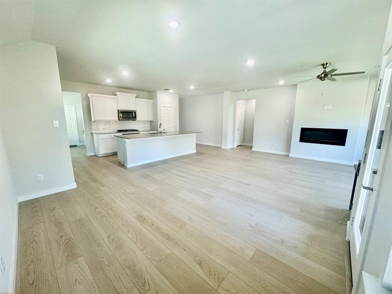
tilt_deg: -9.8
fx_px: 159
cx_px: 196
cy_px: 147
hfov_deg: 102.1
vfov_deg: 85.7
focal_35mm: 14
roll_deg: -0.7
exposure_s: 1/120
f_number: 2.2
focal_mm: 2.22
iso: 160
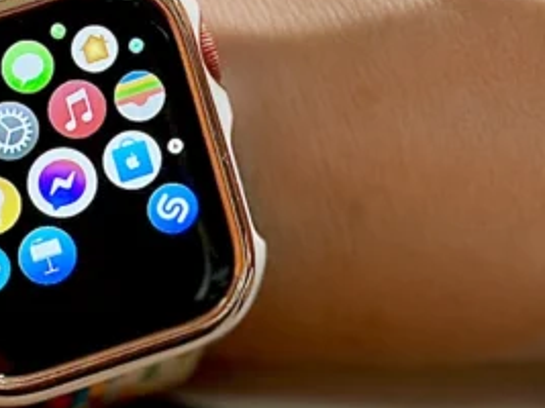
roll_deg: +3.9
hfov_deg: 26.8
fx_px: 1133
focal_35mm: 72
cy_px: 194
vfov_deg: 20.4
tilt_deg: -40.7
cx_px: 153
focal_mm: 6.86
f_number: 1.78
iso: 160
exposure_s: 1/120
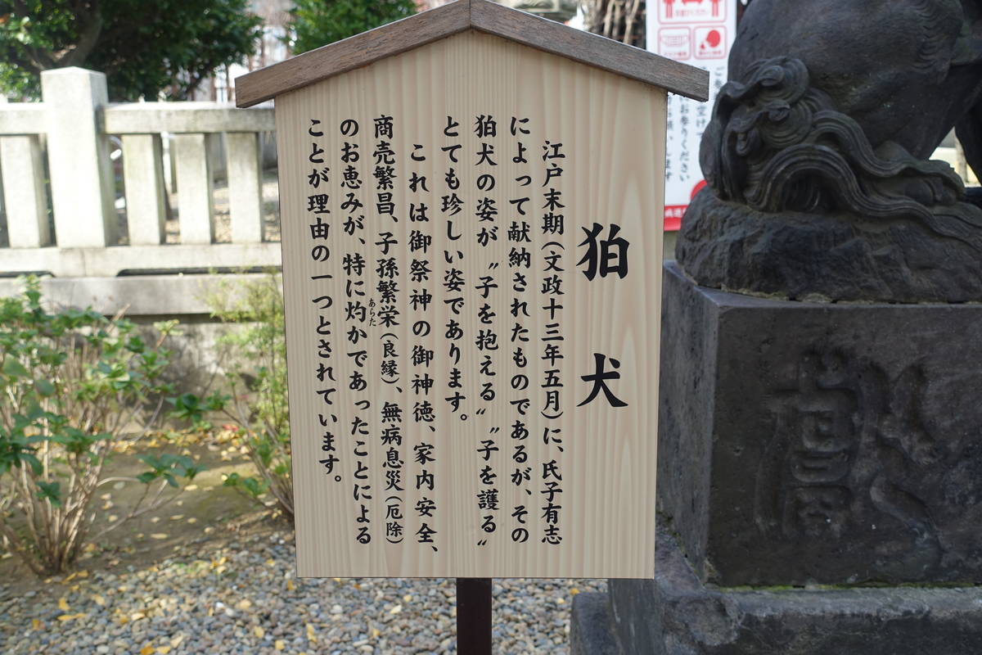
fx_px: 955
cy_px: 328
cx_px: 491
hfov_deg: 54.4
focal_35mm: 35
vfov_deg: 37.9
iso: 125
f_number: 4
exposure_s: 1/160
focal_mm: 12.99
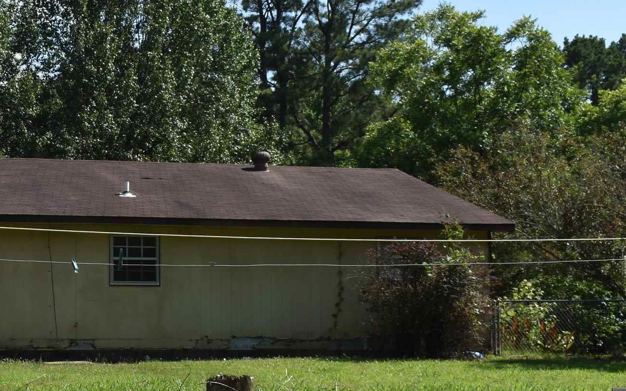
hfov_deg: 27.3
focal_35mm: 72
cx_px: 28
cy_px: 195
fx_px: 1228
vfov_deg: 18.1
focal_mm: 20
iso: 100
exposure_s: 1/200
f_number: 9
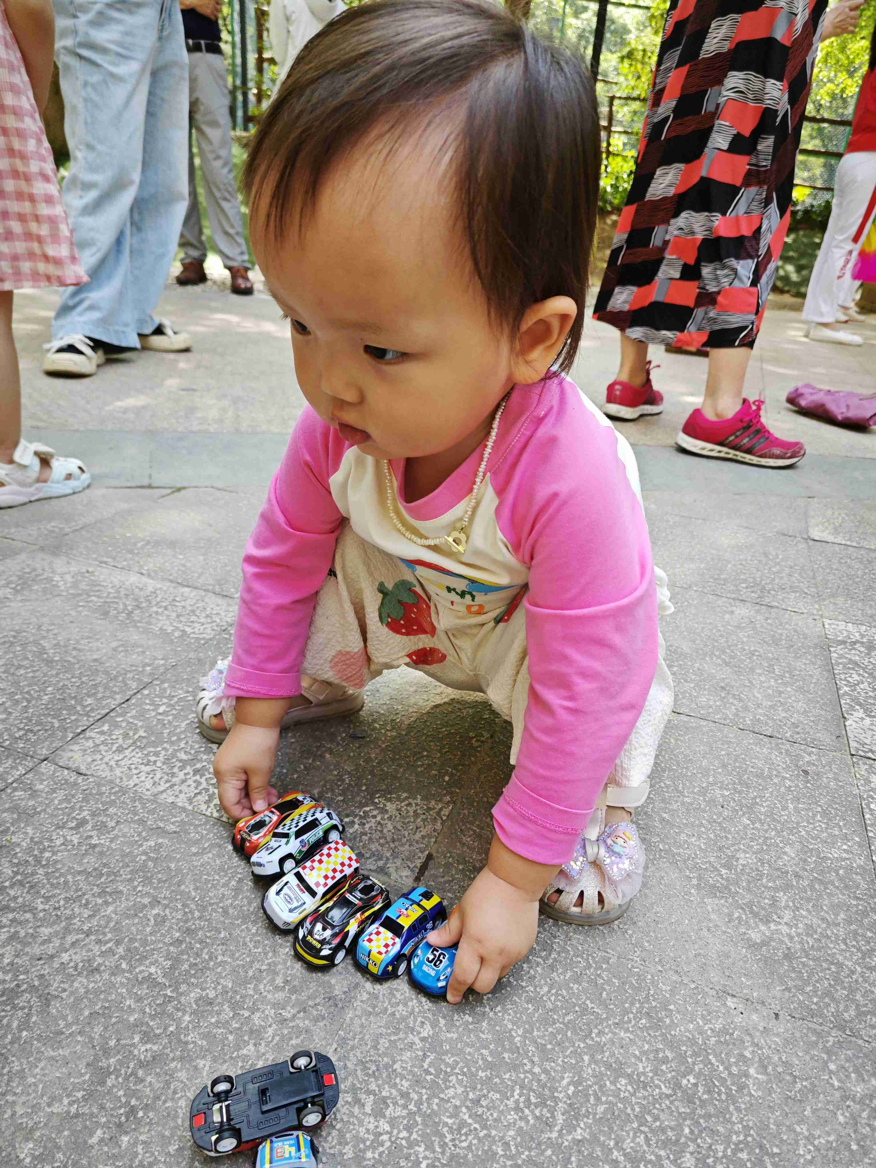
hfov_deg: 58.9
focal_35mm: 23
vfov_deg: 73.9
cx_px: 438
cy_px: 584
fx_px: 776
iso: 200
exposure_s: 1/909
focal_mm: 5.43
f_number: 1.8
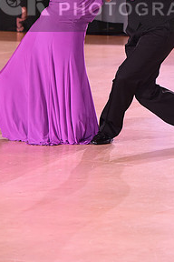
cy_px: 2
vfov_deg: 7.5
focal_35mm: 272
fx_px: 1972
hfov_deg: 5.1
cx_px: 114
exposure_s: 1/250
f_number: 5.6
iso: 2500
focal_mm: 135
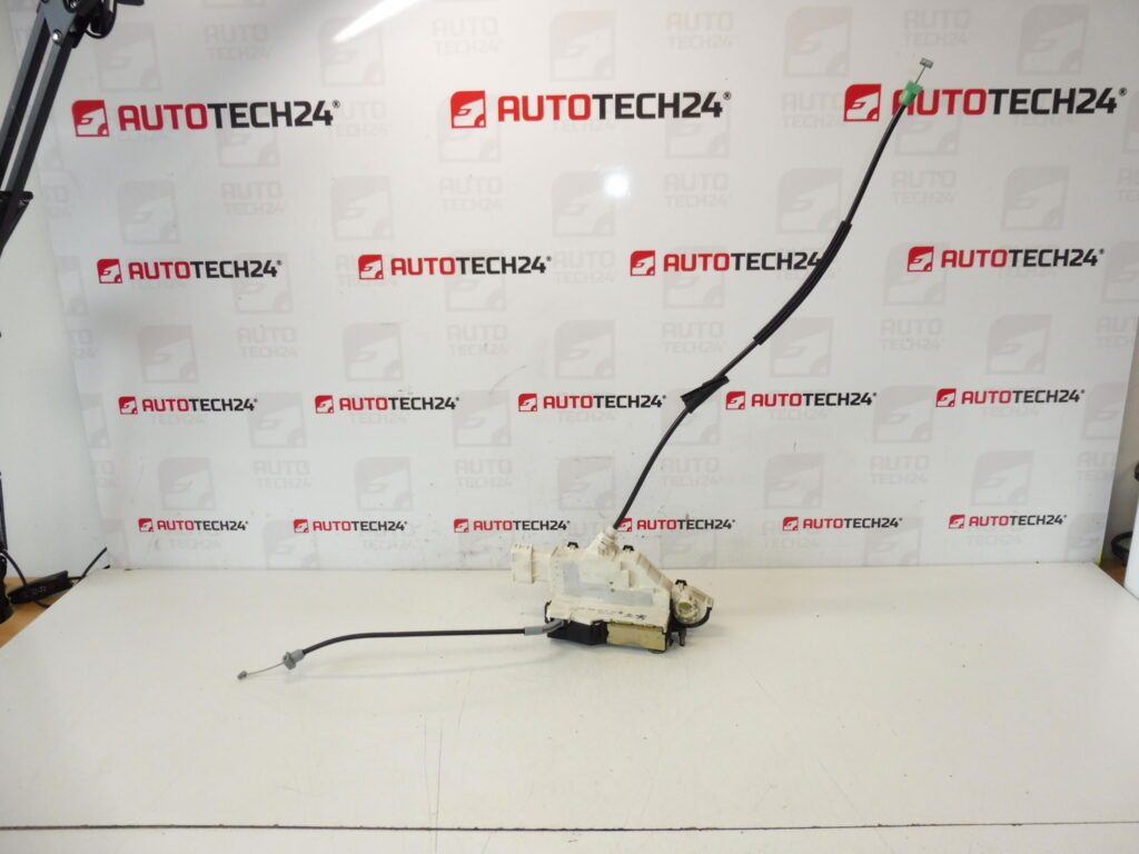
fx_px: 823
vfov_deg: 54.9
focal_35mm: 25
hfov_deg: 69.4
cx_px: 570
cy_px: 427
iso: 200
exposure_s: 1/80
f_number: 3.5
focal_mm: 4.4
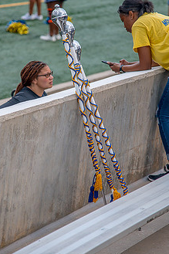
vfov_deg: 12.5
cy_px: 99
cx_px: 74
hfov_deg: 8.4
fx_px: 1156
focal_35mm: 164
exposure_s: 1/250
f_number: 4
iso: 400
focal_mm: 120
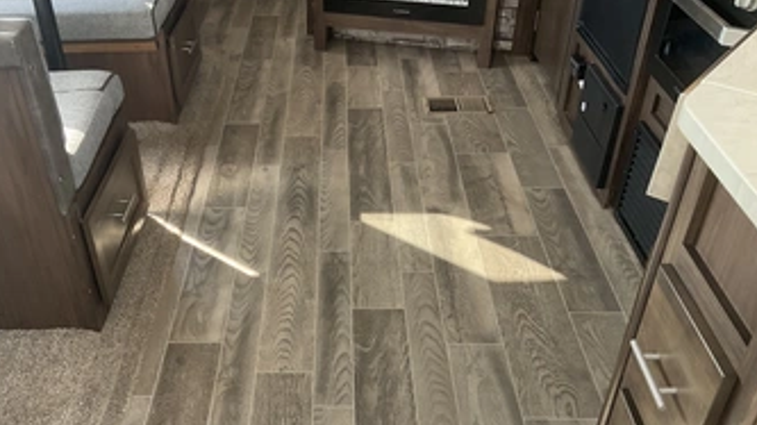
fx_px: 762
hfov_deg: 52.5
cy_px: 316
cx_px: 314
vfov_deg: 30.7
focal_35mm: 38
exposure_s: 1/122
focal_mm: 3
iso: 64
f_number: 1.8
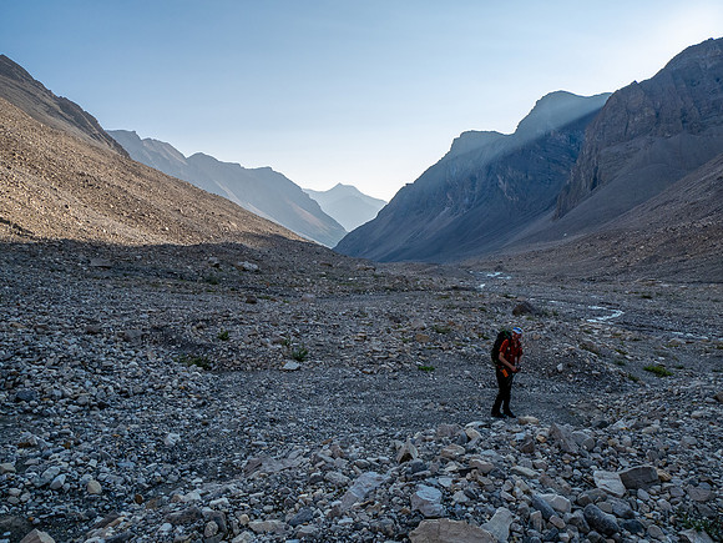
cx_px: 362
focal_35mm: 24
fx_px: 501
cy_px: 272
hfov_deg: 71.6
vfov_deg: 56.8
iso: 200
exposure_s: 1/400
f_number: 8
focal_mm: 12
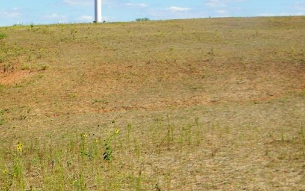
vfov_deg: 12.4
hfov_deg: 19.7
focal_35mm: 105
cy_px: 160
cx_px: 97
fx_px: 873
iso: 80
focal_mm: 8.8
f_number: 8
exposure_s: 1/200
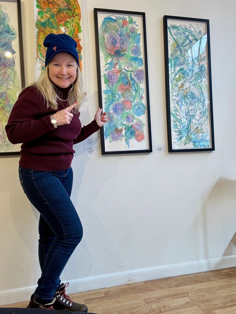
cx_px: 118
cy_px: 157
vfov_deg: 60.0
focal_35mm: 30
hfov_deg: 46.8
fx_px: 273
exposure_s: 1/60
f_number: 1.9
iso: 50
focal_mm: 2.69
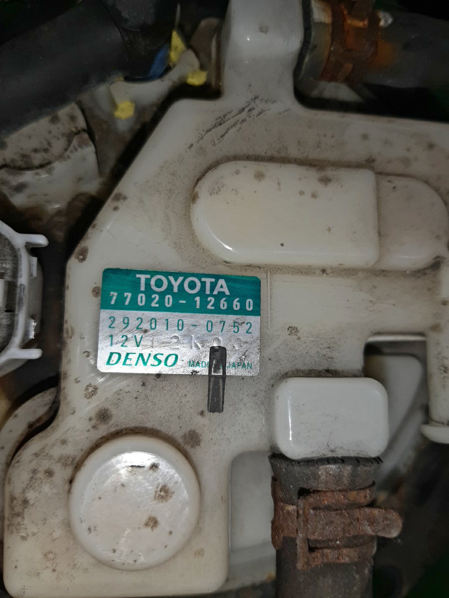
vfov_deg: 67.3
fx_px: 450
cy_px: 299
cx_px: 224
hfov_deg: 53.1
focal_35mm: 26
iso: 40
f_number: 1.7
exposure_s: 1/183
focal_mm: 3.93
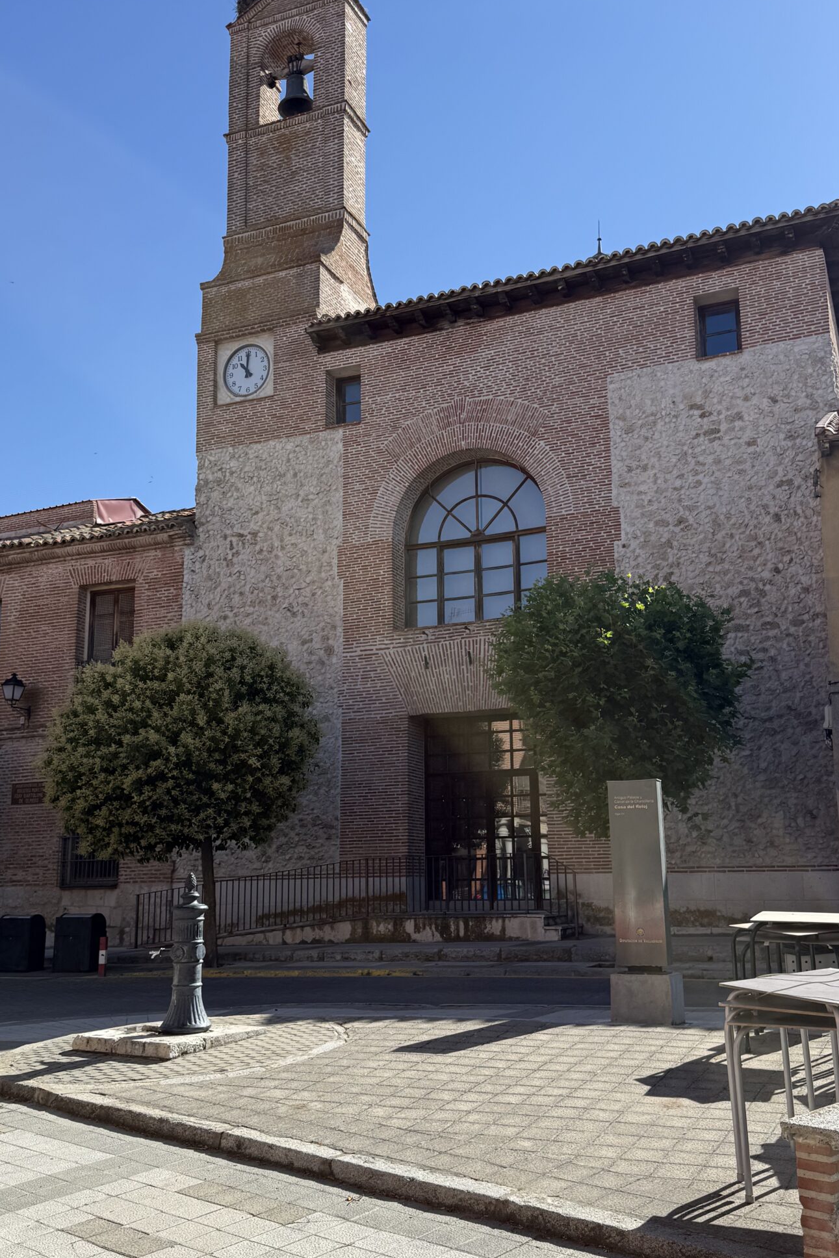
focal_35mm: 33
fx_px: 1153
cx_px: 437
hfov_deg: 40.0
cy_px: 635
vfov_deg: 57.2
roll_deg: -0.7
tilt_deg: +12.0
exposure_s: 1/3584
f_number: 1.78
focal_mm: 6.76
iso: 80
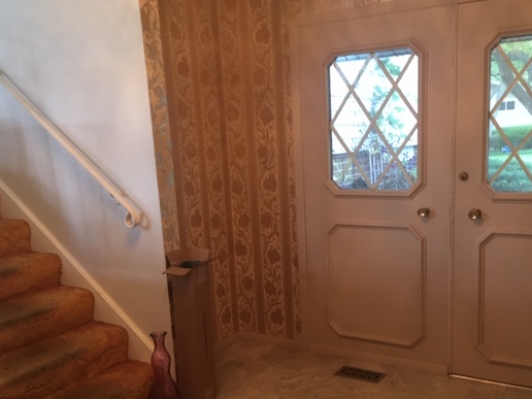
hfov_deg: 51.2
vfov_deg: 39.5
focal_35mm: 36
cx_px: 301
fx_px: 553
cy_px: 242
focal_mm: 4.15
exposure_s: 1/30
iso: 100
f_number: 2.2
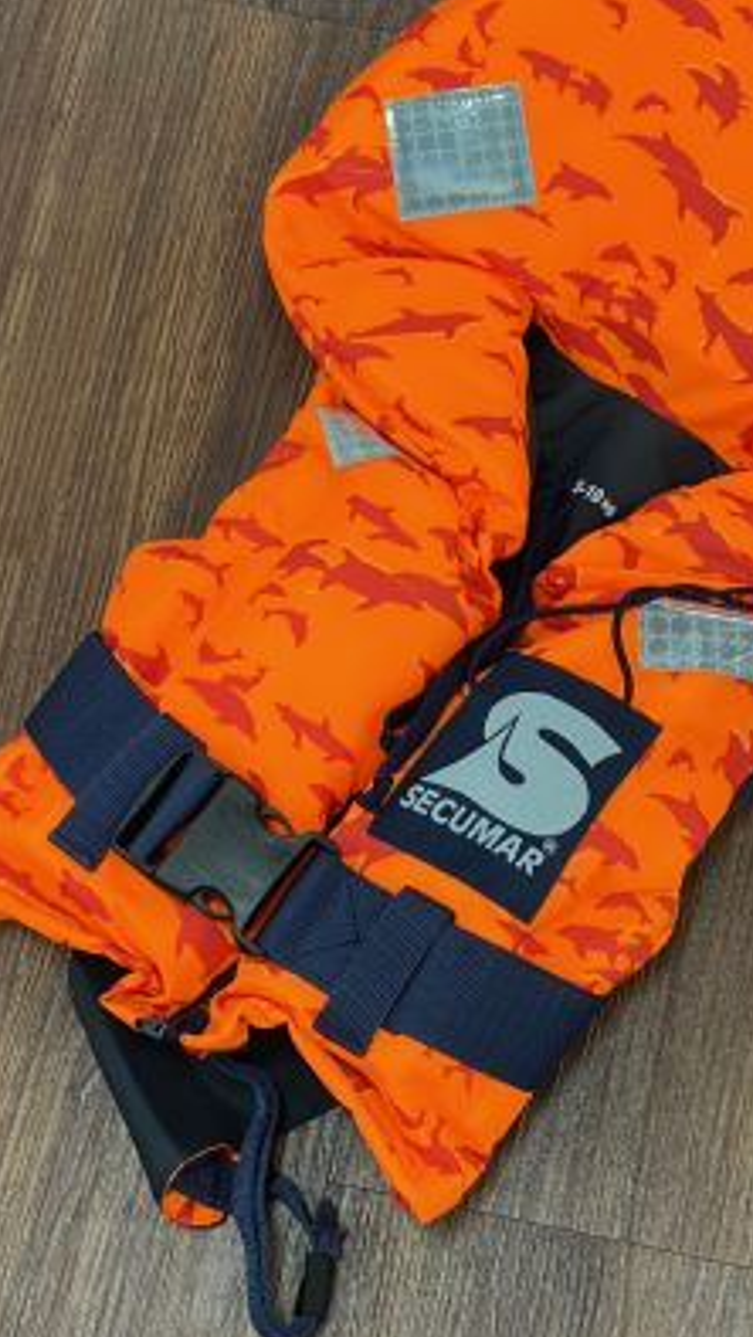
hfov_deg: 14.4
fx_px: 2978
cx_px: 522
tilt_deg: -73.4
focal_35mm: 84
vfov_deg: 25.3
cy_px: 631
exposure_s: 1/50
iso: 100
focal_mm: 6
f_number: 2
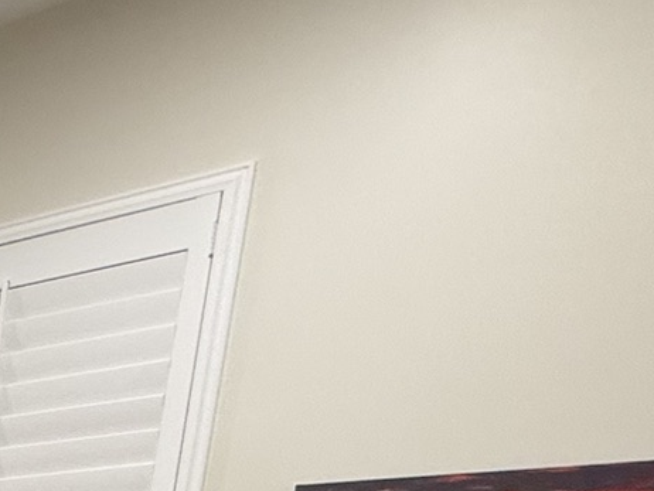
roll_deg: -1.5
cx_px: -569
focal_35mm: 62
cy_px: 948
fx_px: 1172
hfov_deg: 20.3
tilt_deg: -12.8
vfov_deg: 17.7
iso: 200
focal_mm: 2.22
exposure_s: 1/60
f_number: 2.2
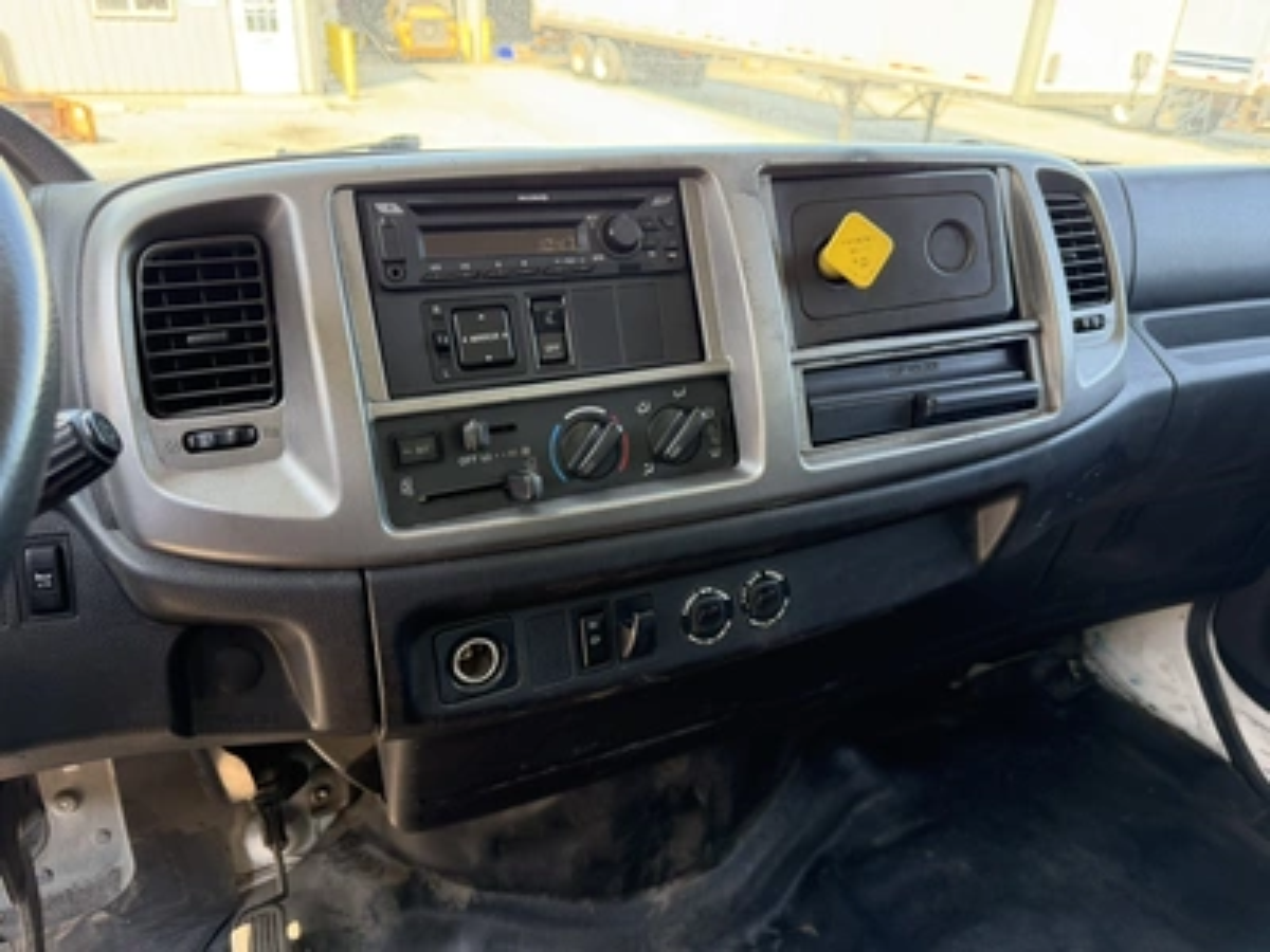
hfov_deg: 71.6
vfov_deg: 56.8
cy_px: 476
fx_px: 881
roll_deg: -1.4
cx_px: 635
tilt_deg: -25.5
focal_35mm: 24
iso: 200
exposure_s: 1/151
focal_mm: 6.76
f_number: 1.78
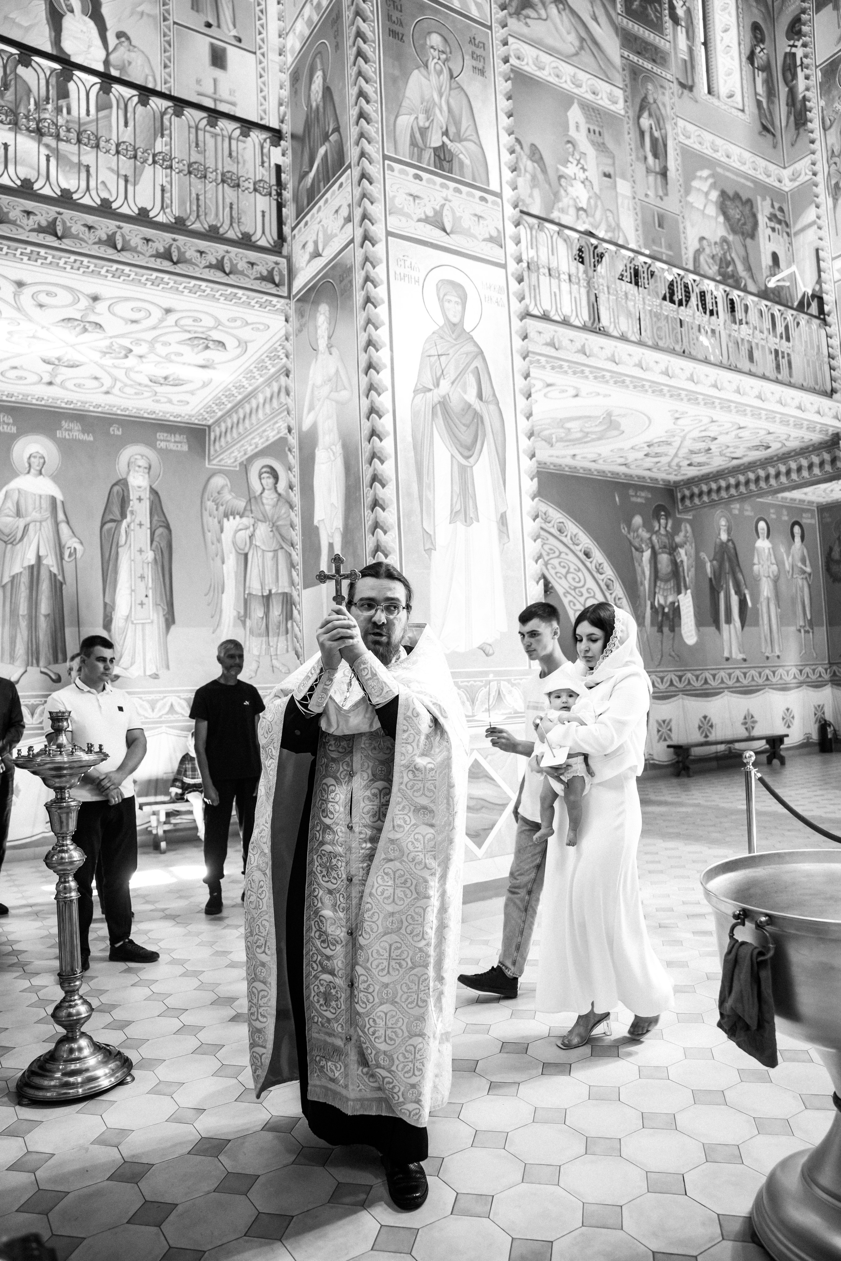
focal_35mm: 24
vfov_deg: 73.7
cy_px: 630
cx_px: 420
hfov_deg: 53.1
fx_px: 841
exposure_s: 1/125
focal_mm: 24
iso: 3200
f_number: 3.2
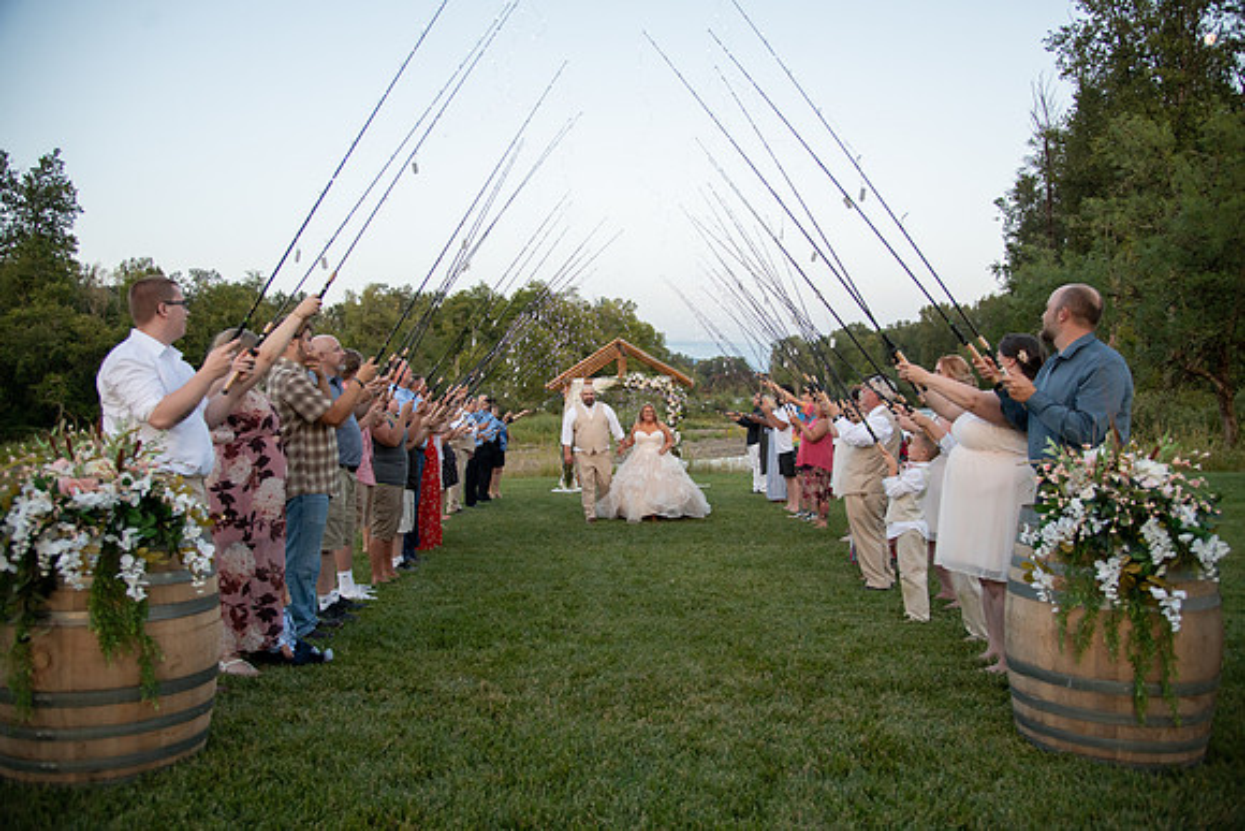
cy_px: 416
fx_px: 830
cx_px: 622
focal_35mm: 24
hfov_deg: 73.7
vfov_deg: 53.2
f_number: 4
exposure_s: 1/320
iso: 800
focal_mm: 24
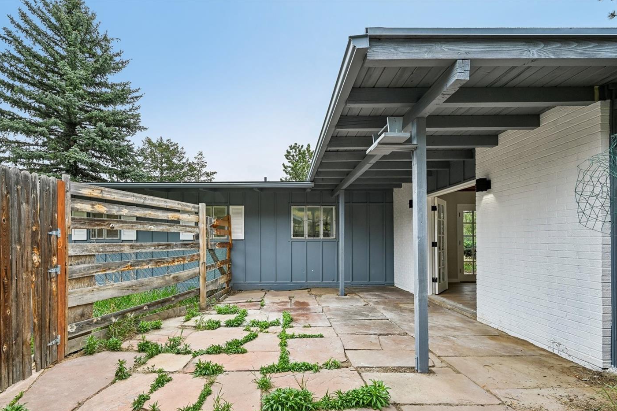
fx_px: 274
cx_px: 287
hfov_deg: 96.6
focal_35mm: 16
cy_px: 234
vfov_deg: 73.4
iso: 160
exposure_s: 1/15
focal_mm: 14
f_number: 10
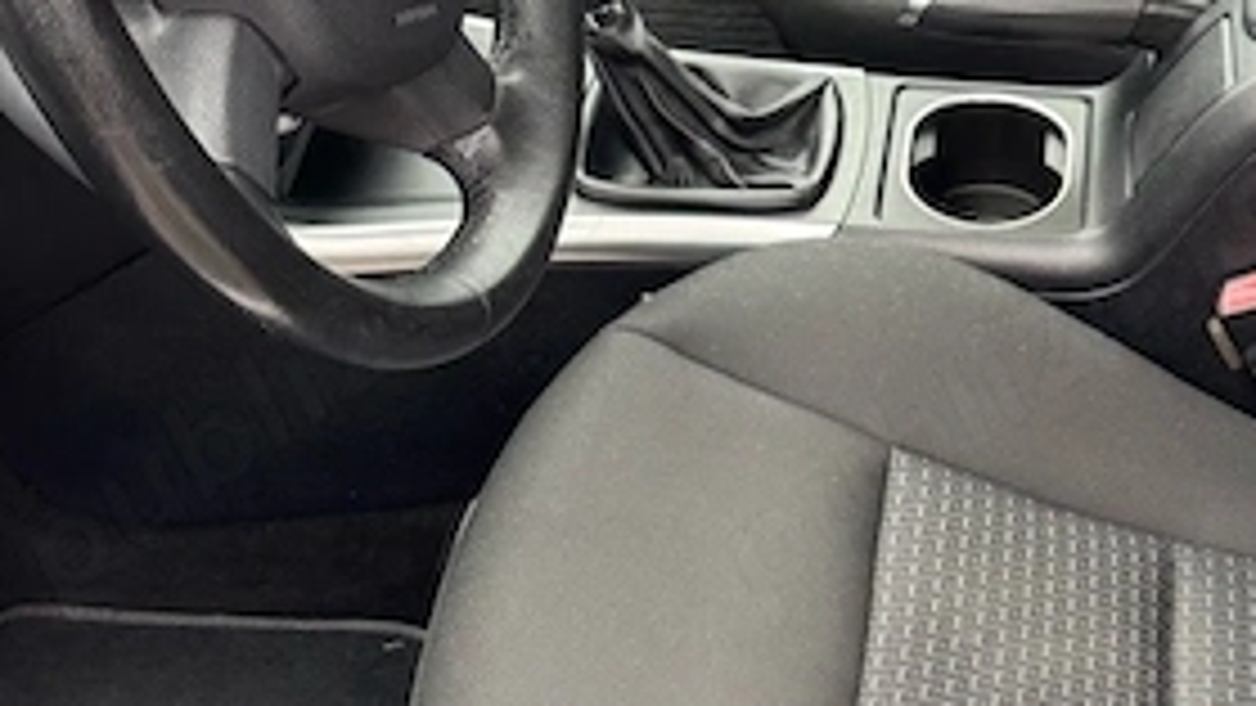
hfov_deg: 27.0
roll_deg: -6.1
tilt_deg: -43.4
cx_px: 1193
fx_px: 2498
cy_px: 486
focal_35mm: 75
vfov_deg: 16.1
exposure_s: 1/60
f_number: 1.78
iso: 320
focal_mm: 6.76
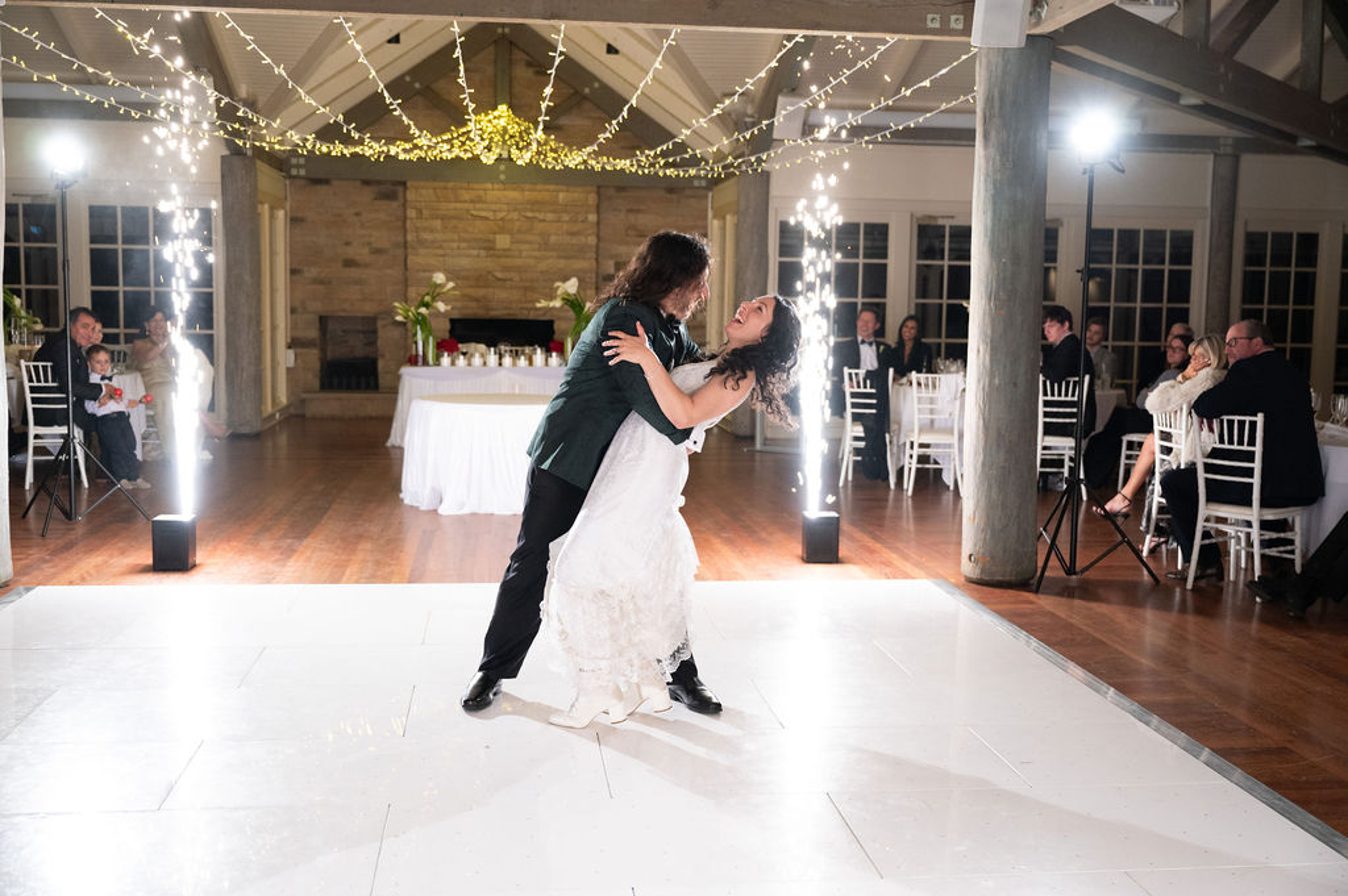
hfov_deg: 50.7
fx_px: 1422
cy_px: 448
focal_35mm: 38
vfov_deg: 35.0
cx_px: 674
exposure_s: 1/200
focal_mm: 38
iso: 3200
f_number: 2.8
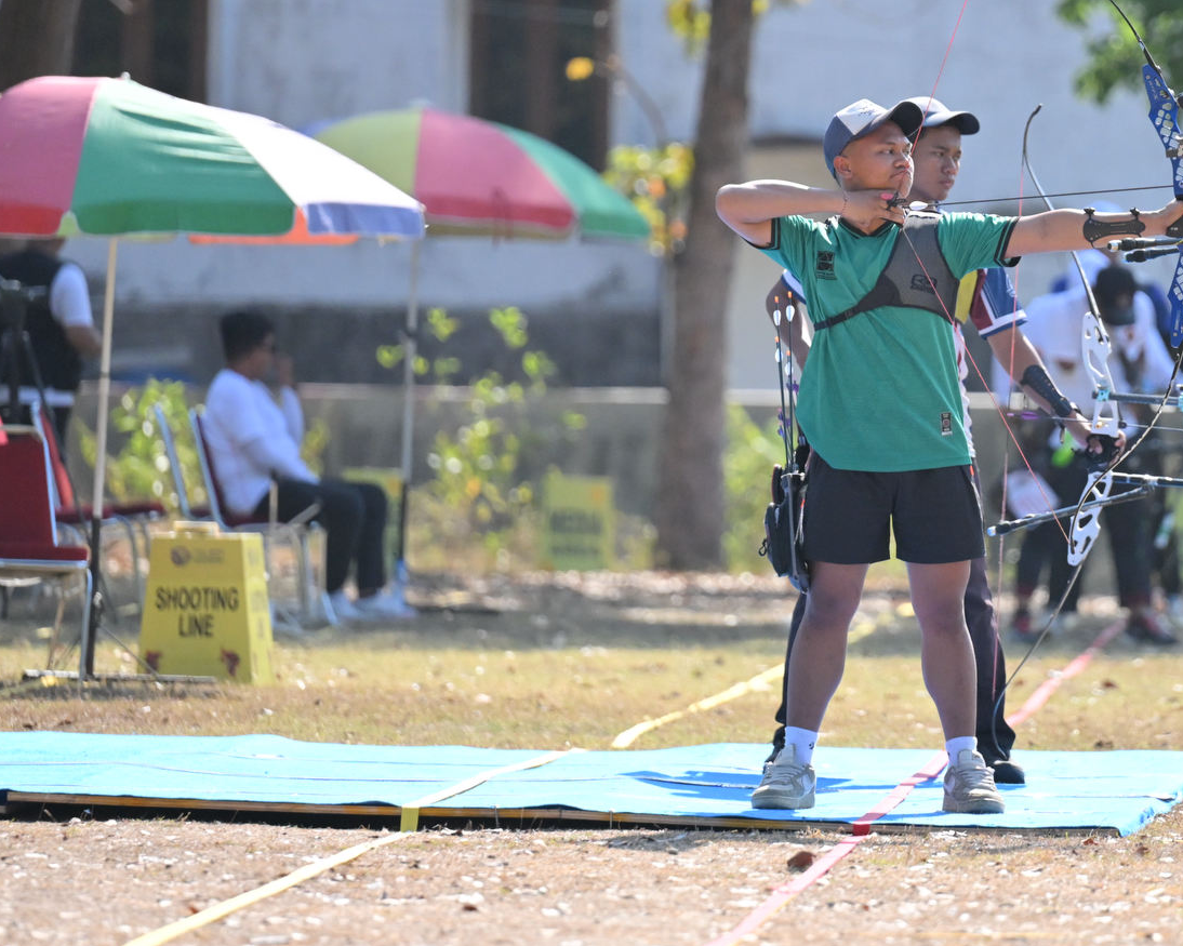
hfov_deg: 5.6
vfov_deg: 4.5
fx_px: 12008
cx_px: 920
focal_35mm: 343
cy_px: 295
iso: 2000
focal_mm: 200
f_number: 2.8
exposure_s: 1/16000
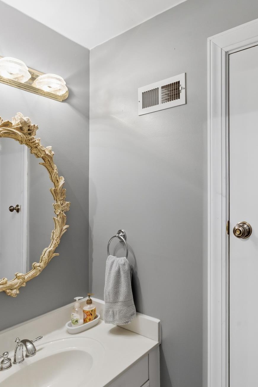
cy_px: 193
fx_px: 236
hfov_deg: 55.2
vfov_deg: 78.6
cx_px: 185
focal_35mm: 22
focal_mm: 14
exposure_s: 1/15
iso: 400
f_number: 11
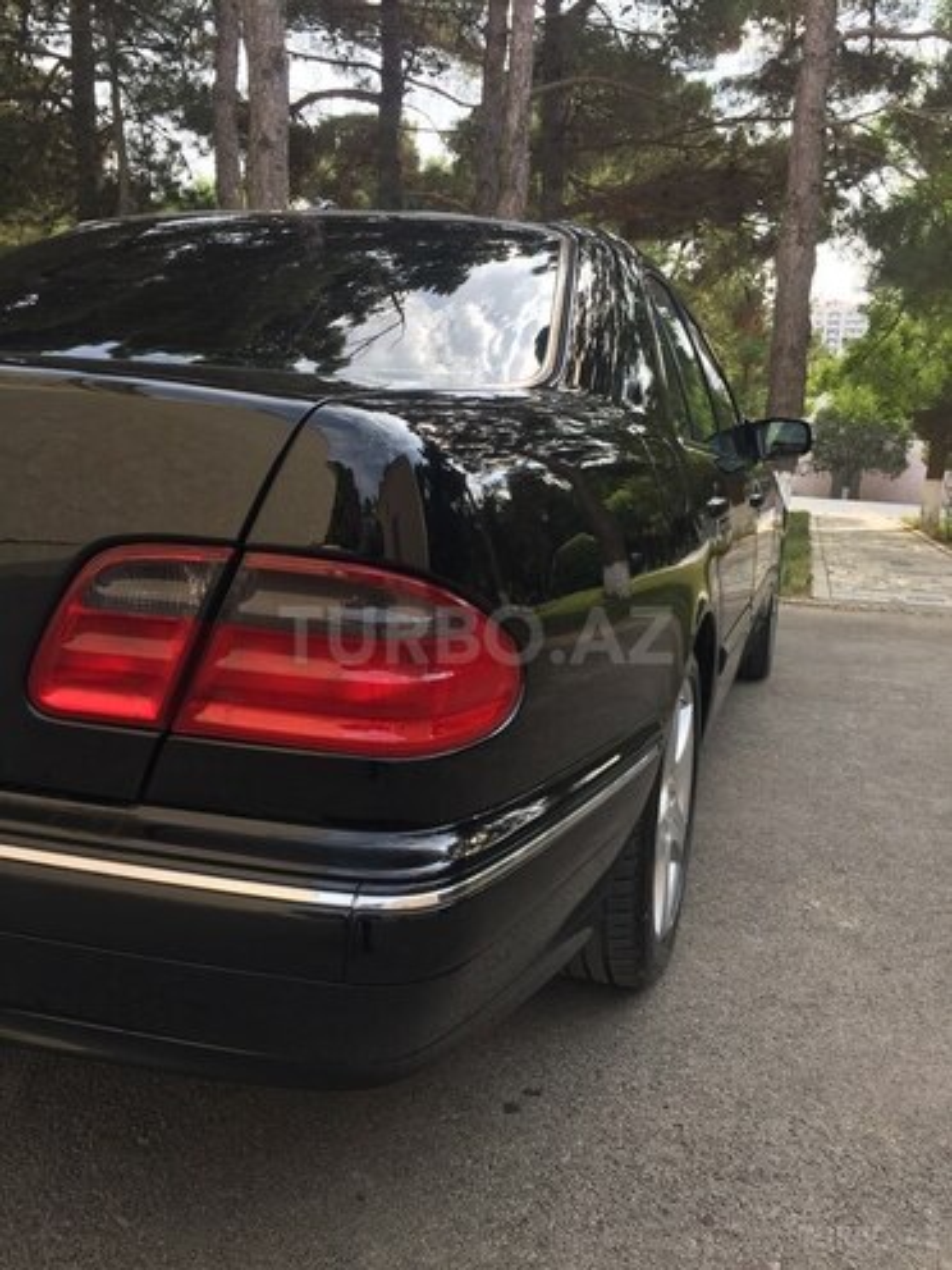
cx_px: 476
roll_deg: -4.5
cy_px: 635
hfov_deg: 48.2
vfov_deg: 61.7
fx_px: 1063
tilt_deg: -10.2
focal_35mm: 29
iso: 32
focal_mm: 4.15
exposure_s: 1/370
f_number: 2.2
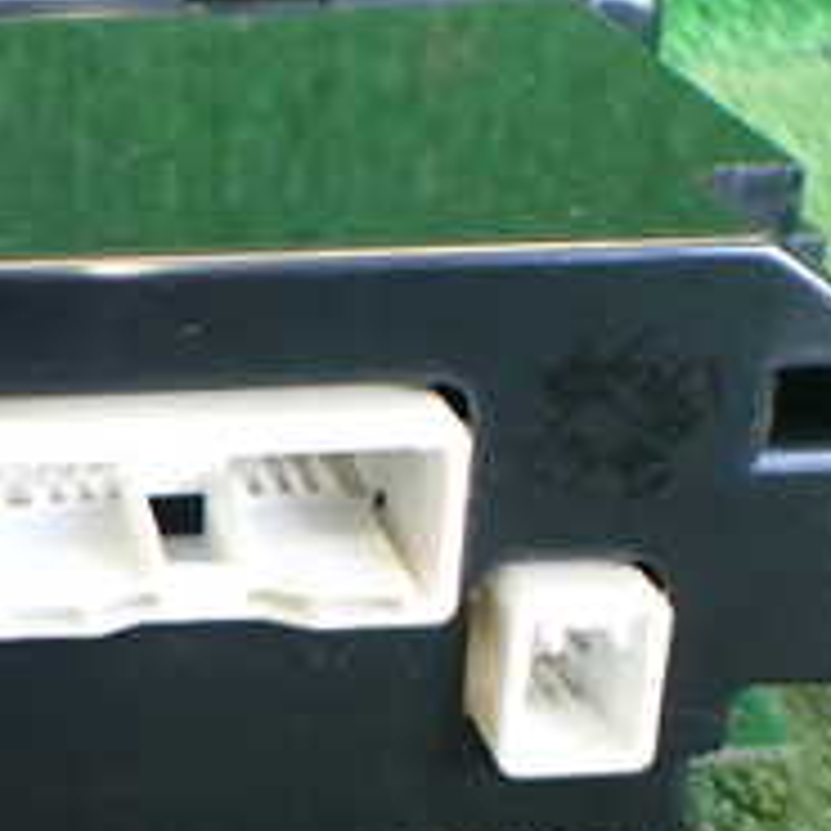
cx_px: -238
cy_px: 431
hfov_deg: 18.8
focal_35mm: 86
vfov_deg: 20.2
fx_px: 2336
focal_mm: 5.4
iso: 800
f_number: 2.3
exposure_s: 1/100
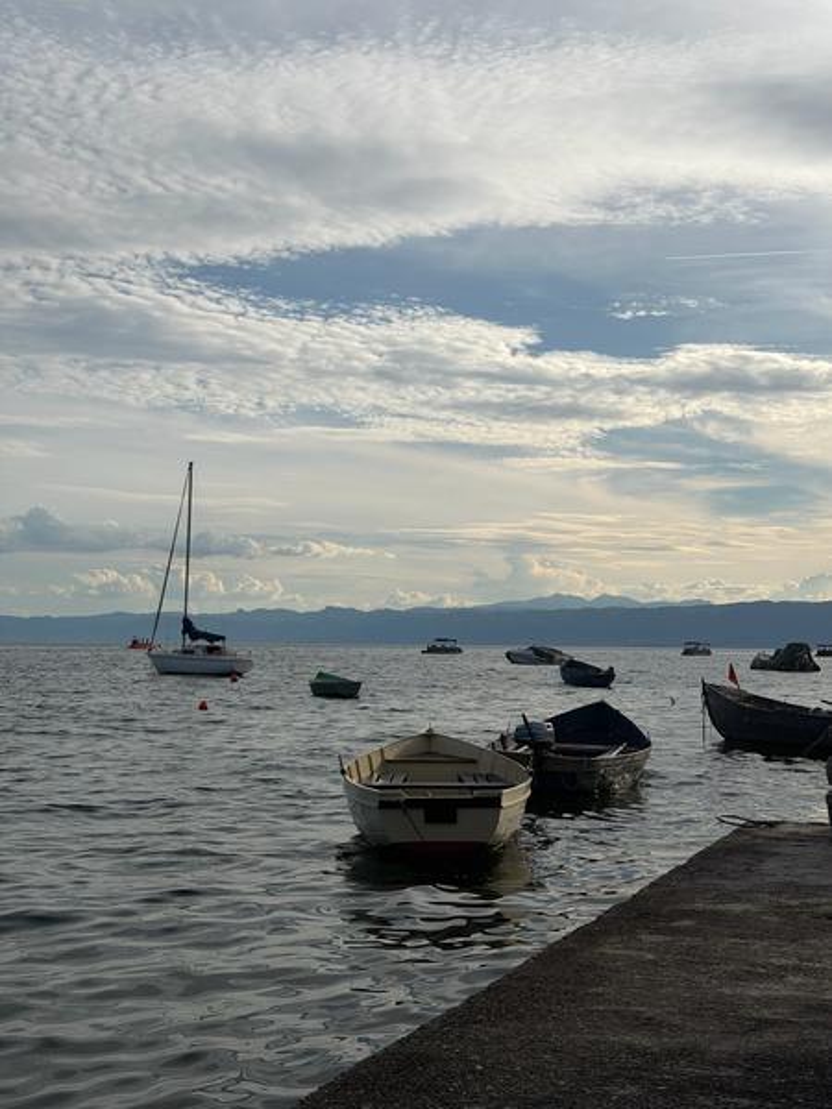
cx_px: 416
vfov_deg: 39.7
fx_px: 1538
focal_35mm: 48
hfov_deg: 30.3
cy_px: 554
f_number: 1.78
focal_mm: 6.76
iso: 64
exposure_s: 1/11364
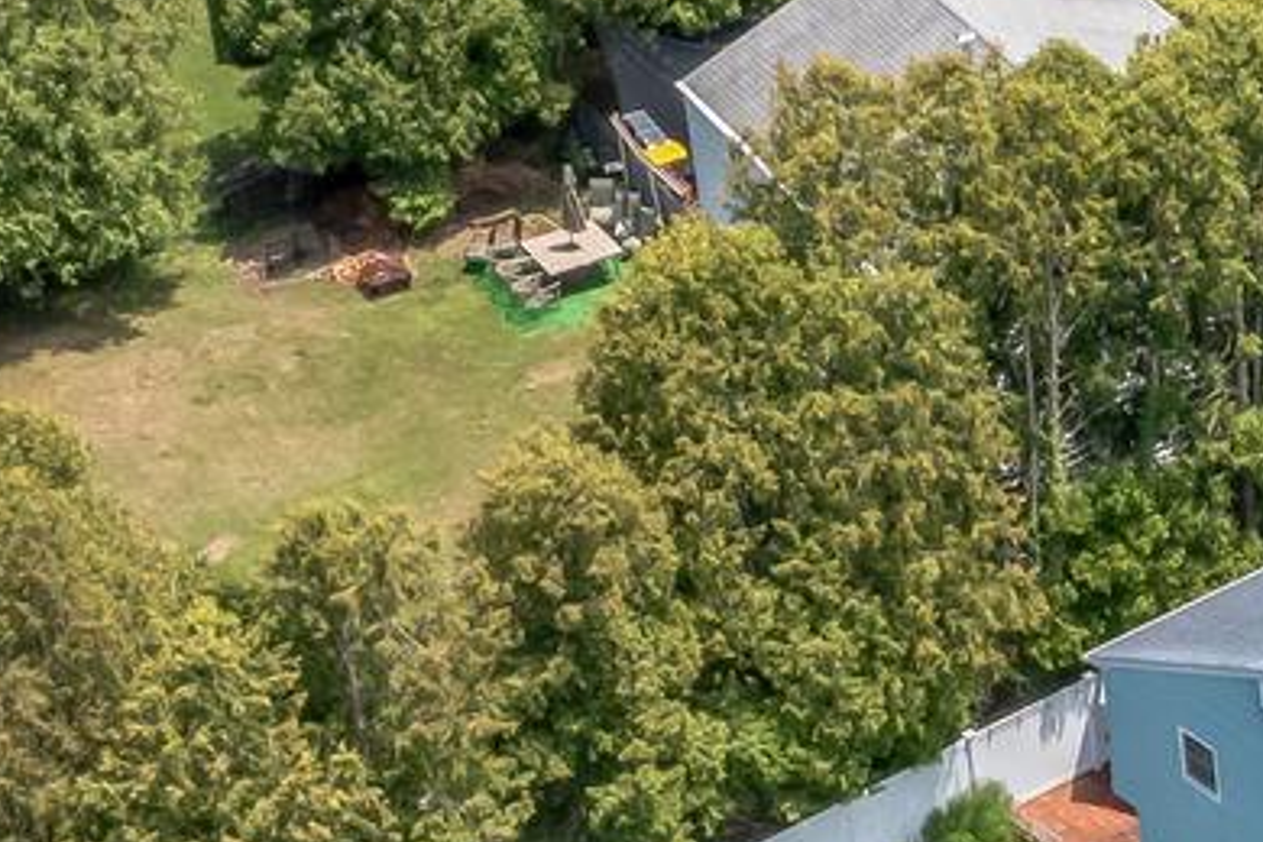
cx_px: 1710
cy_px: 656
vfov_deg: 9.3
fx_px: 5157
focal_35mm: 147
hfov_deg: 13.4
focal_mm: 10.3
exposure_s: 1/240
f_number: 7.1
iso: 100
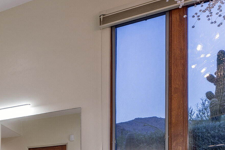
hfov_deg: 29.1
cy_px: 202
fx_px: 300
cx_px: -97
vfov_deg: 24.1
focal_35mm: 48
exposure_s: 1/5
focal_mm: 15
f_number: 9
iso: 200
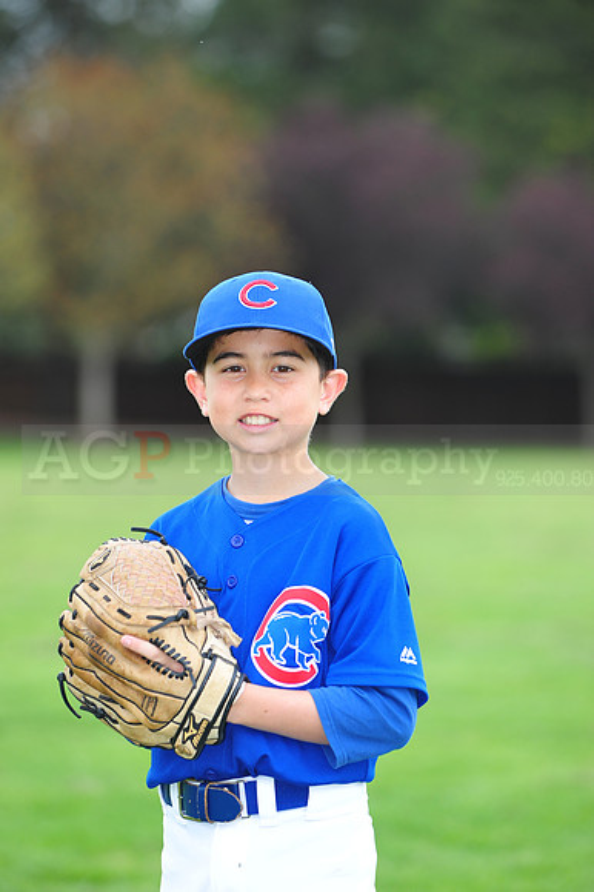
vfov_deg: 10.3
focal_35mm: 200
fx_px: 4956
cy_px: 446
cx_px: 297
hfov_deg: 6.9
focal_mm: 200
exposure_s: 1/400
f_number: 5
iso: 400
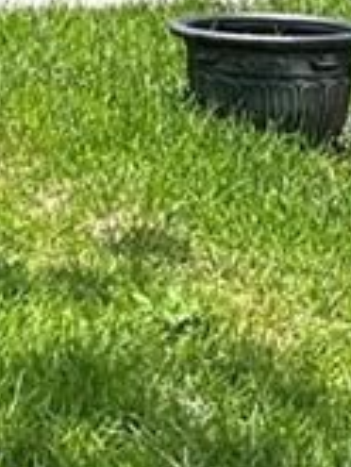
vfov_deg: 10.0
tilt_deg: -2.6
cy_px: -297
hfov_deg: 7.1
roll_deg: +0.5
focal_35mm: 189
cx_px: -645
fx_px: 2552
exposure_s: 1/1869
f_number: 1.5
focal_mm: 5.7
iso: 50
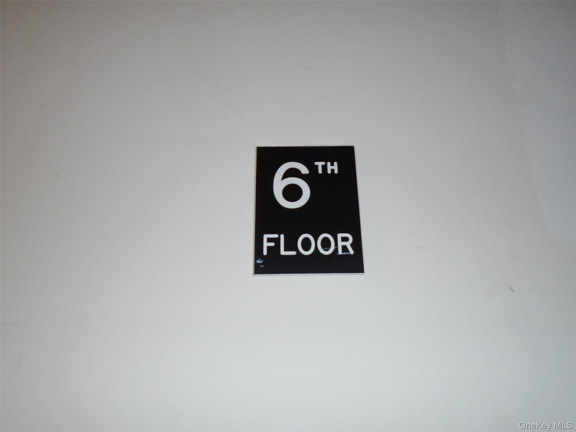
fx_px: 433
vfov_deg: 53.1
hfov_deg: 67.3
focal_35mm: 26
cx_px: 288
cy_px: 216
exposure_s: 1/30
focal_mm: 4.6
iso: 200
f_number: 3.2
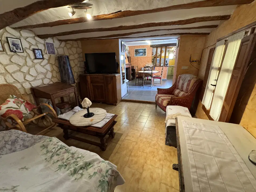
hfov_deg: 102.1
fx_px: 104
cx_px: 128
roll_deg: +2.1
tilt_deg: -18.8
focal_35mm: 14
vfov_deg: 85.7
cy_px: 96
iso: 500
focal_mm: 2.22
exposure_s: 1/50
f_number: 2.2
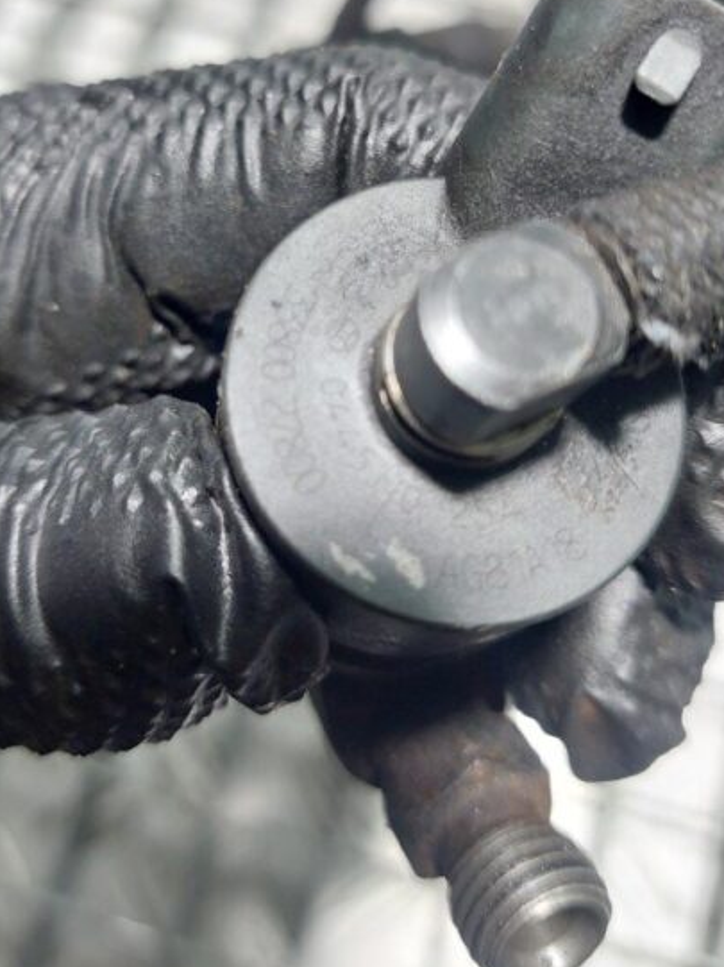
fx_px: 1033
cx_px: 331
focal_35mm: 37
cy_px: 359
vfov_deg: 49.7
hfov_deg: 38.6
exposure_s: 1/50
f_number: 1.8
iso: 160
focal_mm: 5.23
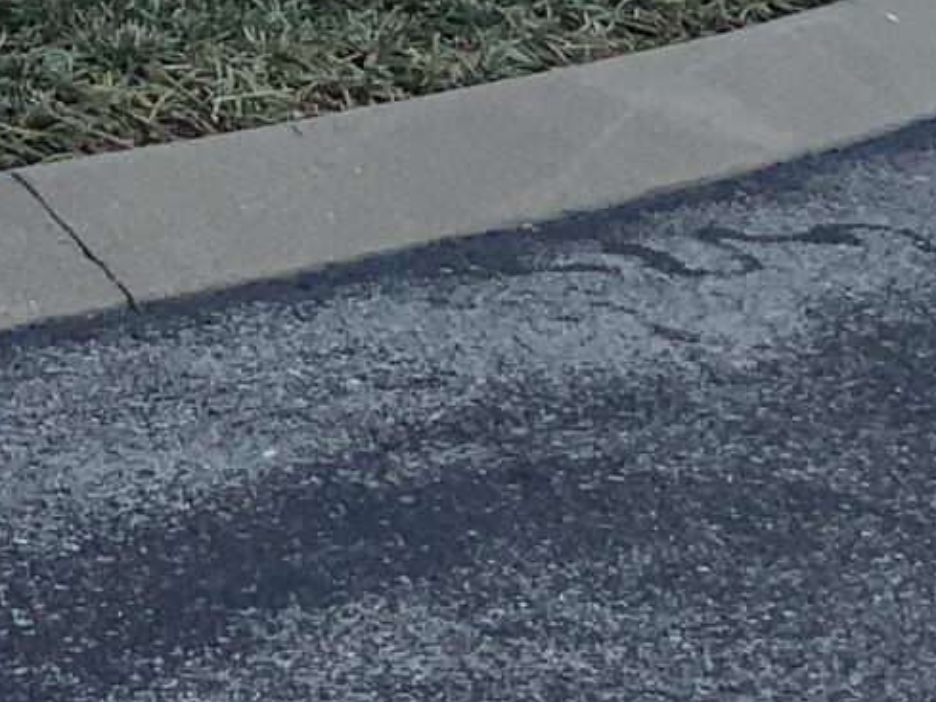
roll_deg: +1.6
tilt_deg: +2.0
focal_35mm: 178
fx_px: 4814
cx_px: -578
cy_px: -1021
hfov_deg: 10.6
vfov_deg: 7.7
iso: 16
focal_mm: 3
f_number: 1.8
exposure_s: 1/749
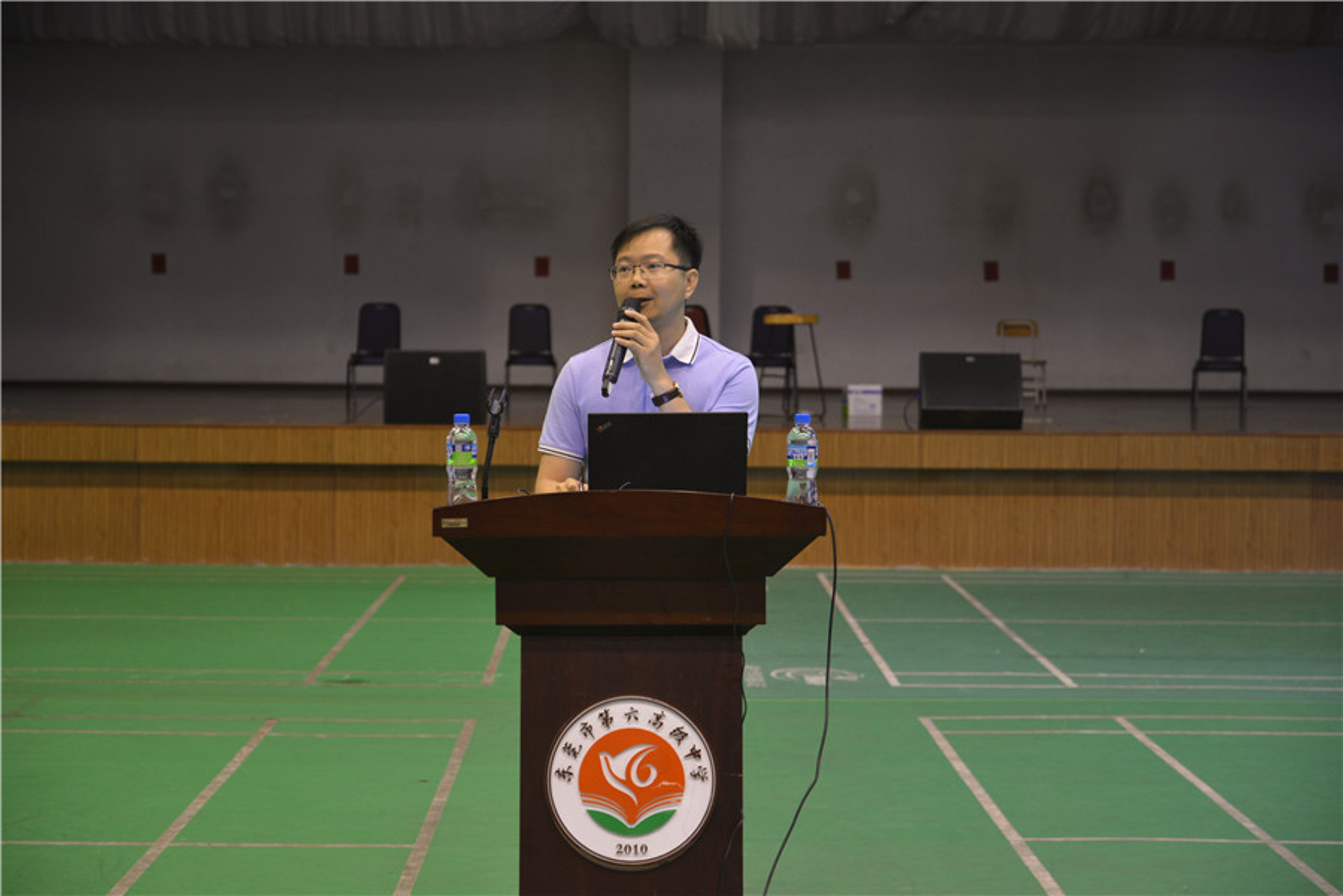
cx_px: 672
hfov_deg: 23.9
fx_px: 3171
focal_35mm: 85
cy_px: 448
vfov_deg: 16.1
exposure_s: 1/20
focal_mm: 85
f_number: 5
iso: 800
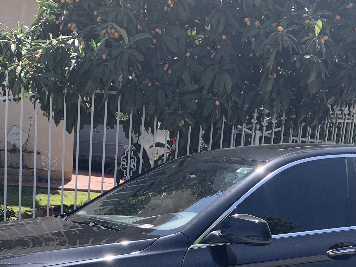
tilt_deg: -10.8
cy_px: 293
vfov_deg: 21.7
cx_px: 216
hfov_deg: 30.2
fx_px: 658
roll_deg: -5.1
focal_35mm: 64
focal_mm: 4.25
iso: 25
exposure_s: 1/1124
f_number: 1.8
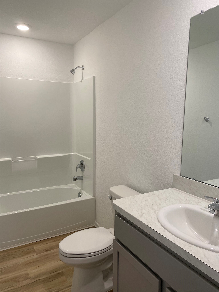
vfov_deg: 67.3
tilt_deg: -7.6
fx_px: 219
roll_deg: -0.8
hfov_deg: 53.1
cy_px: 146
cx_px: 110
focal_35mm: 26
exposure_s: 1/120
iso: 100
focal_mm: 4.25
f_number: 1.8
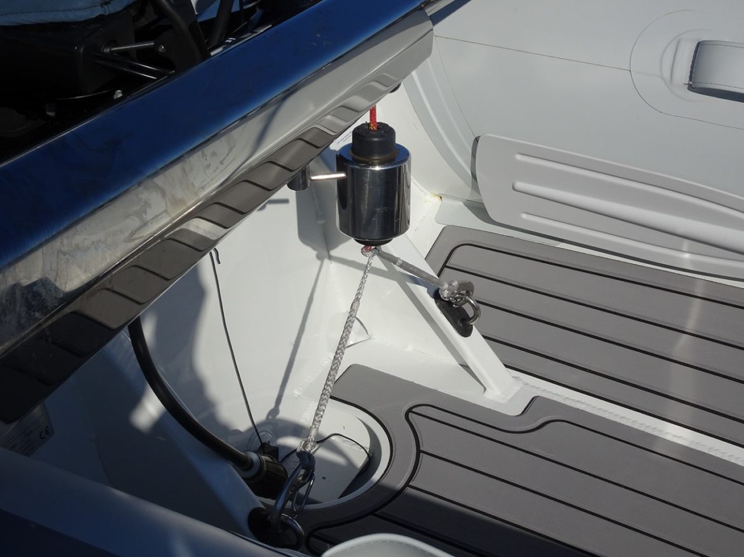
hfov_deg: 34.4
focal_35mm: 56
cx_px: 372
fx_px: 1203
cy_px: 278
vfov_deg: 26.1
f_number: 4.5
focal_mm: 9.52
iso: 80
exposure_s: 1/1250
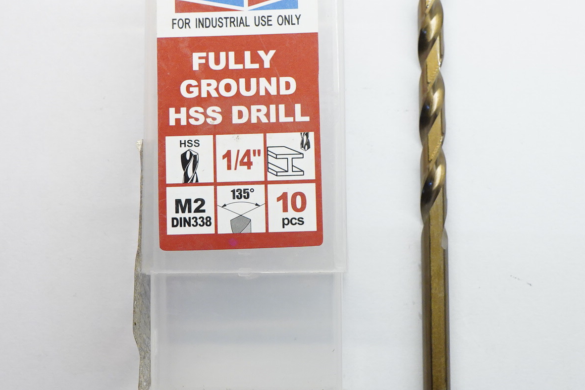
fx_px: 1137
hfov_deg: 28.8
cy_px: 178
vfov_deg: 19.4
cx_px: 303
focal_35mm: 70
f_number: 9
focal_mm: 28
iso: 3200
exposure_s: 1/100
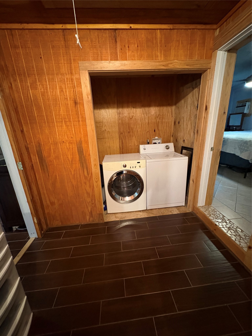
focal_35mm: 14
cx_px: 126
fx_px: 136
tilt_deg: -16.2
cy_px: 168
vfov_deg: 102.1
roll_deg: +3.2
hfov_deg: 85.7
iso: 800
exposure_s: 1/30
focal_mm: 2.22
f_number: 2.2
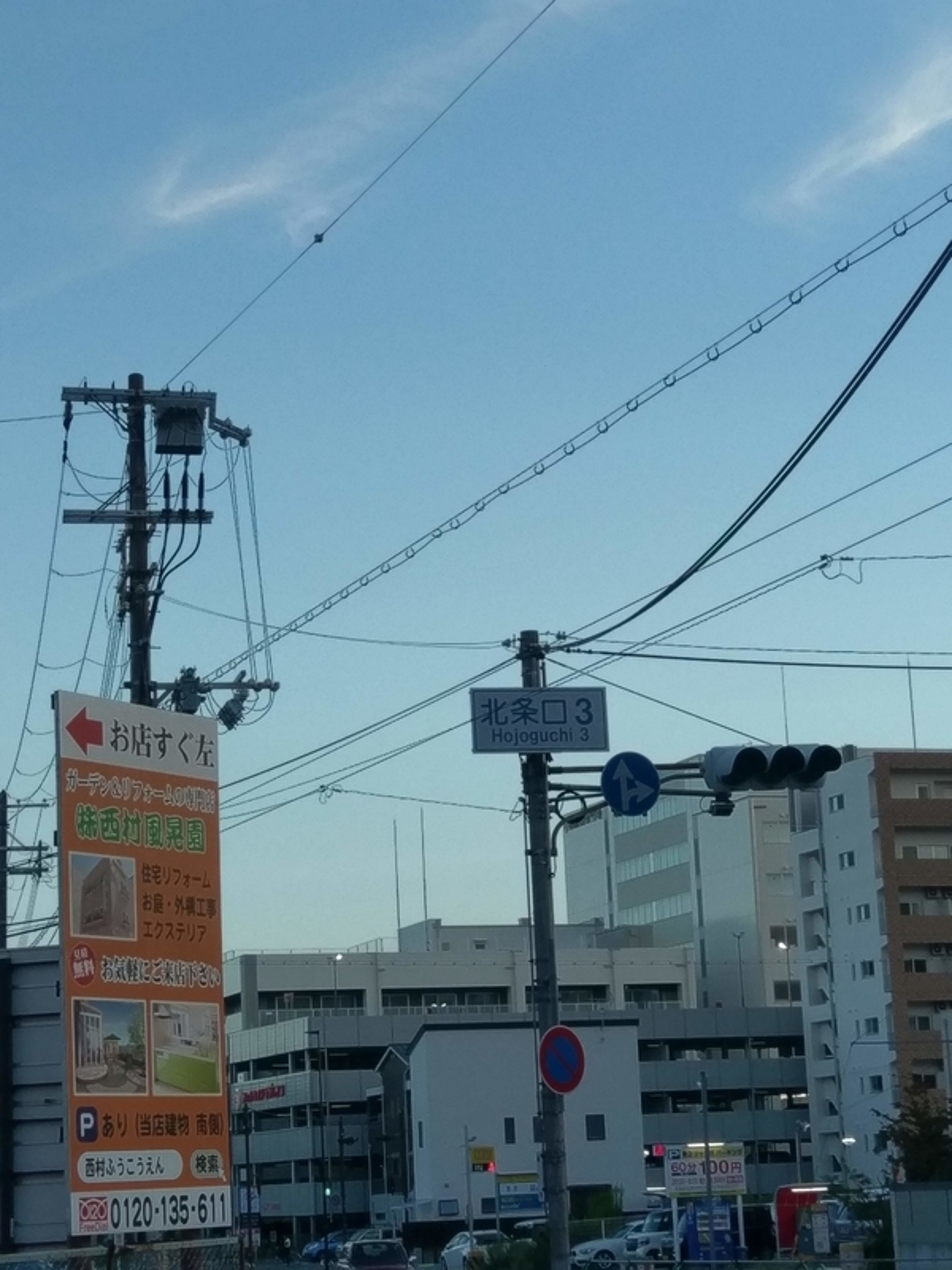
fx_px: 953
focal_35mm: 26
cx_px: 476
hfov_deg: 53.1
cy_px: 635
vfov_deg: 67.3
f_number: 1.8
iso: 100
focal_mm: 4.58
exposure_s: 1/561
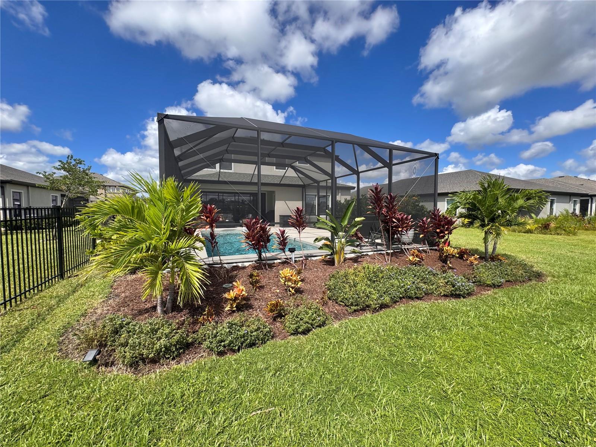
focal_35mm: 14
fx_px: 241
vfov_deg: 85.7
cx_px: 298
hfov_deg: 102.1
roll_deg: -1.7
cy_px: 224
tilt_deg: -4.2
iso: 40
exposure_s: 1/868
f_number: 2.2
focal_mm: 2.22
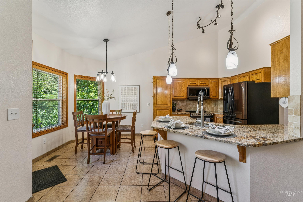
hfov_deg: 96.4
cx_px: 152
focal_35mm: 16
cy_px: 101
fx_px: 135
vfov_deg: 73.4
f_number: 13
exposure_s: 1/8
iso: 400
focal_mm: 16.1
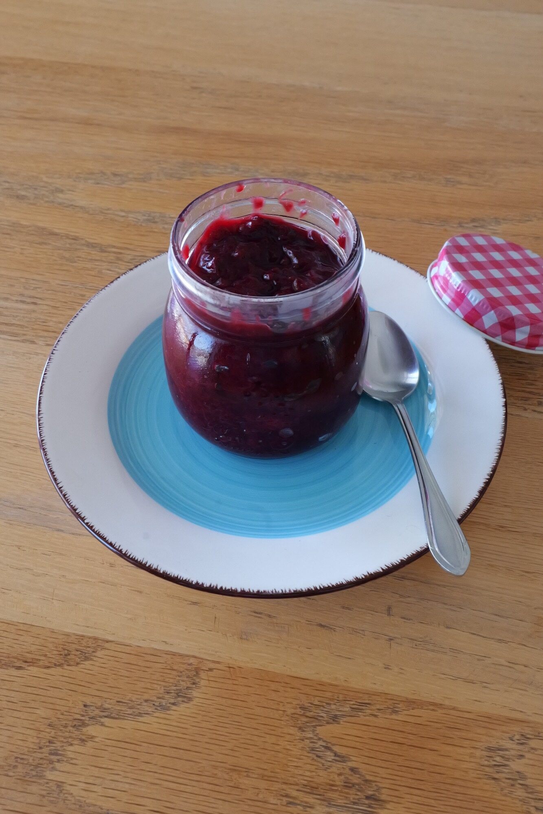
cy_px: 407
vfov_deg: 54.4
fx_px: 792
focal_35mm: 35
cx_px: 272
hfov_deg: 37.8
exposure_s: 1/100
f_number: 16
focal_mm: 35
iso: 10000
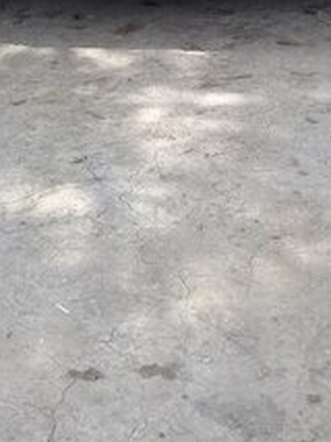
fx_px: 920
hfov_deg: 20.4
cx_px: 166
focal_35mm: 72
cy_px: -58
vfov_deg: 25.0
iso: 50
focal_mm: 3.3
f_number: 2.2
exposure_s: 1/300
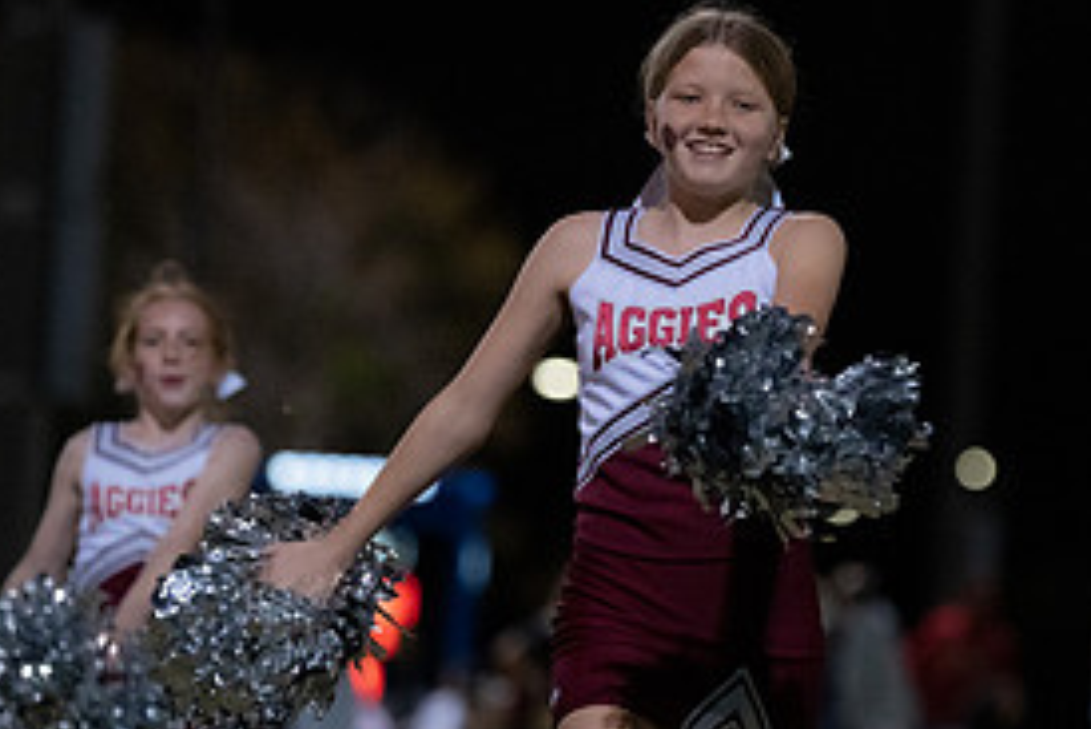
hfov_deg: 6.4
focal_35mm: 324
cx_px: 713
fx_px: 9824
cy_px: 388
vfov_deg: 4.2
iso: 8000
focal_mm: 153
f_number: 2.8
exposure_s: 1/800
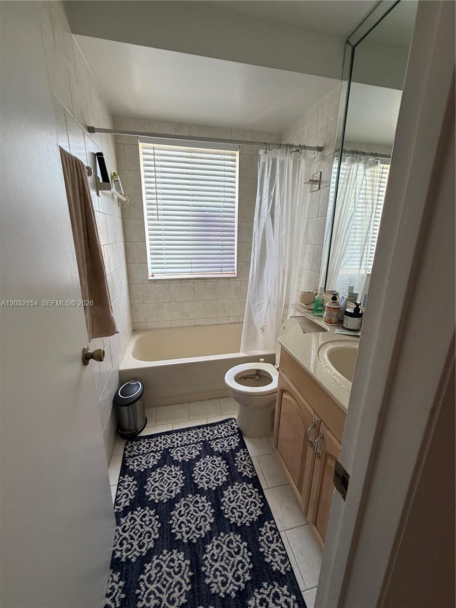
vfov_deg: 102.1
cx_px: 228
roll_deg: -0.7
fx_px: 246
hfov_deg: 85.7
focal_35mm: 14
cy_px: 304
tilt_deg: -14.5
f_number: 2.2
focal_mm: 2.22
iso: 250
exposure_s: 1/120
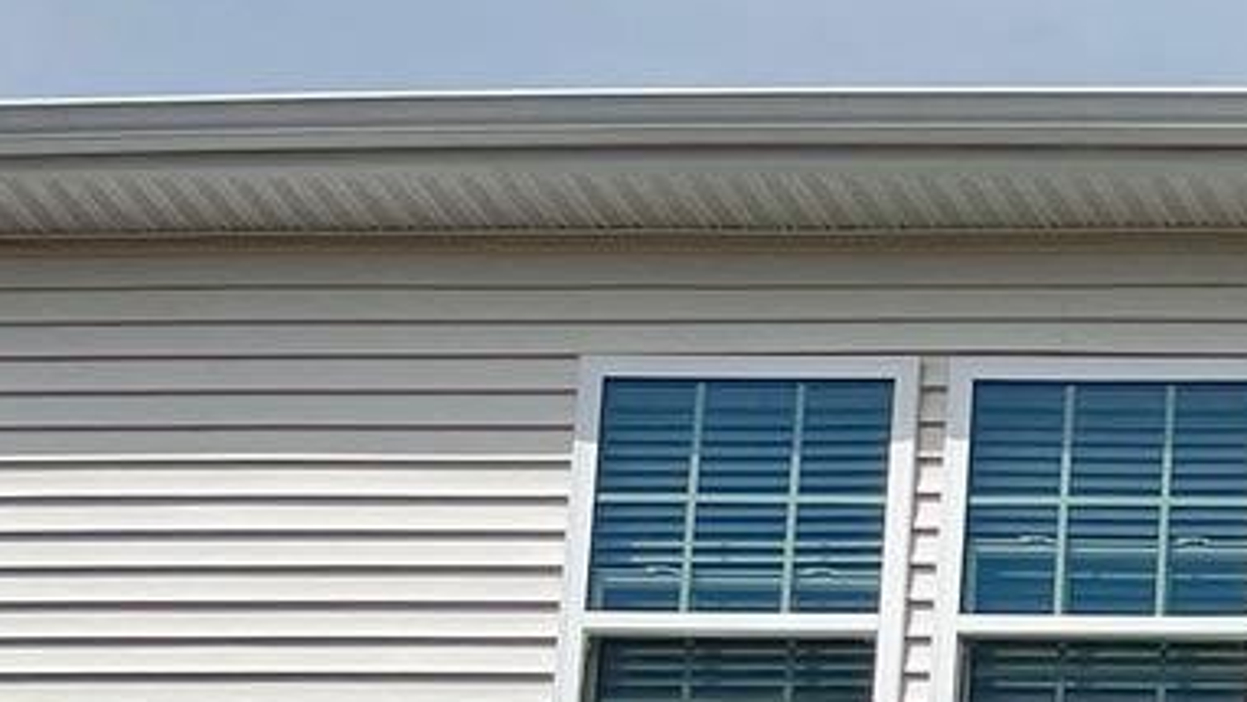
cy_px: 2367
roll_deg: -0.2
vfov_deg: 6.9
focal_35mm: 152
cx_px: 2941
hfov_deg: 11.7
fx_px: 5027
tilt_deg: +8.3
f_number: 1.6
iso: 32
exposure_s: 1/9091
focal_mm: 4.2
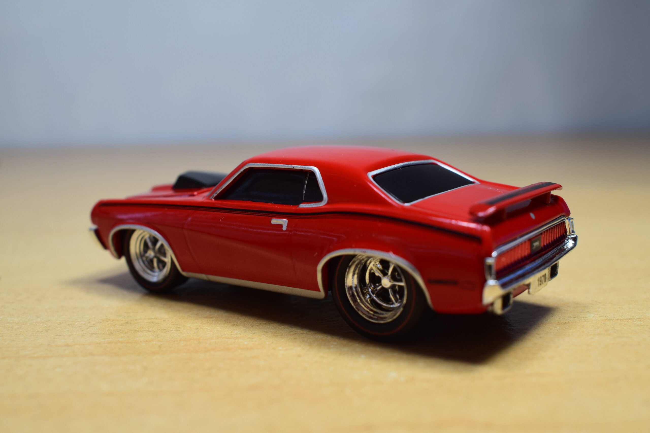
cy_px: 216
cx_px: 325
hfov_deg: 46.4
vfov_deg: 31.9
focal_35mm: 42
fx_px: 758
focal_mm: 28
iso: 400
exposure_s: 1/80
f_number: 9
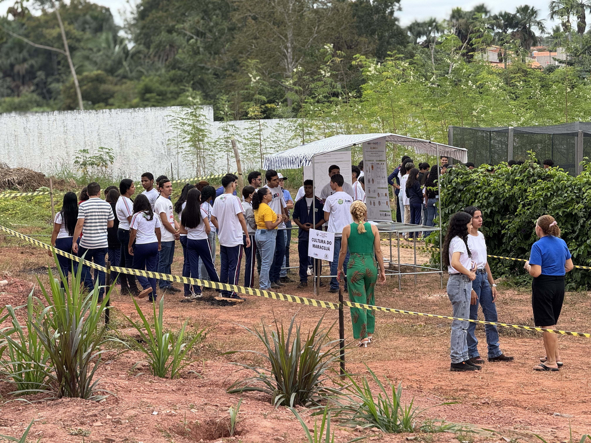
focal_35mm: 120
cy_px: 222
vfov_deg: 12.3
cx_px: 296
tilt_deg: -4.3
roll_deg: +1.9
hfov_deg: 16.4
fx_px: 2049
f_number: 2.8
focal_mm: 15.66
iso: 50
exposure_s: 1/363
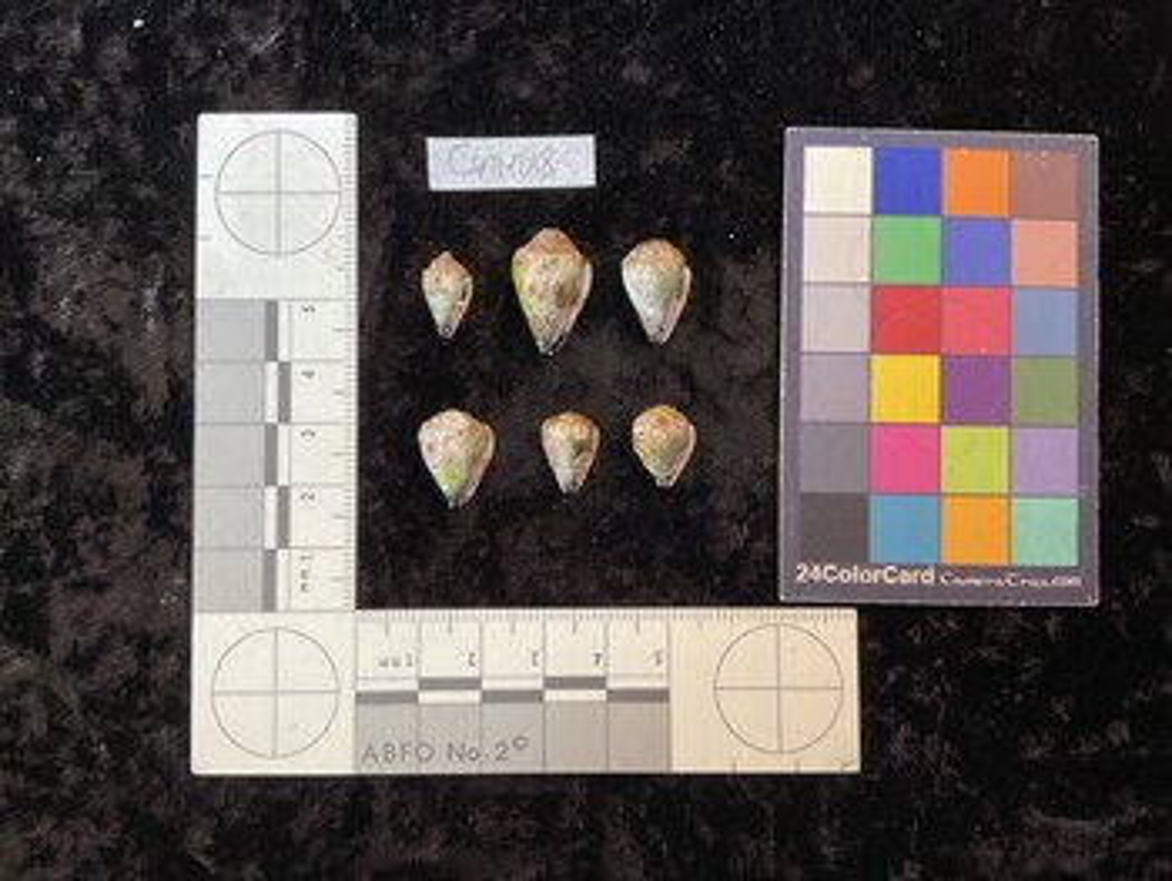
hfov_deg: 61.6
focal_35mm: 29
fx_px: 983
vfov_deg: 48.3
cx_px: 586
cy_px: 440
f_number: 1.8
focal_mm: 3
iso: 100
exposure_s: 1/50
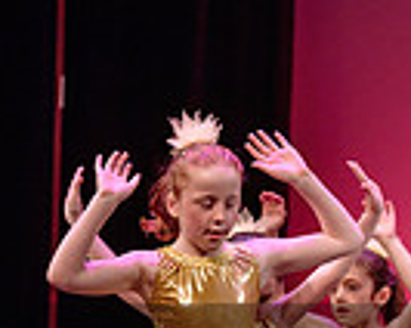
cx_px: 788
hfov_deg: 3.9
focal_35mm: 491
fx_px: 5964
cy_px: 348
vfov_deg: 3.1
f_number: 2.8
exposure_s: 1/320
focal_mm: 120
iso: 1600
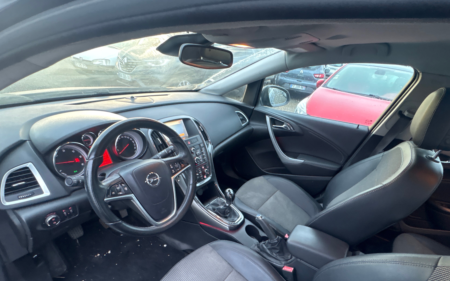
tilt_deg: -33.1
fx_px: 221
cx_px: 240
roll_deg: -6.1
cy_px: 185
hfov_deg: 91.0
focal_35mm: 18
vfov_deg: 63.5
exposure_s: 1/56
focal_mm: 2.22
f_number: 2.2
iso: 640
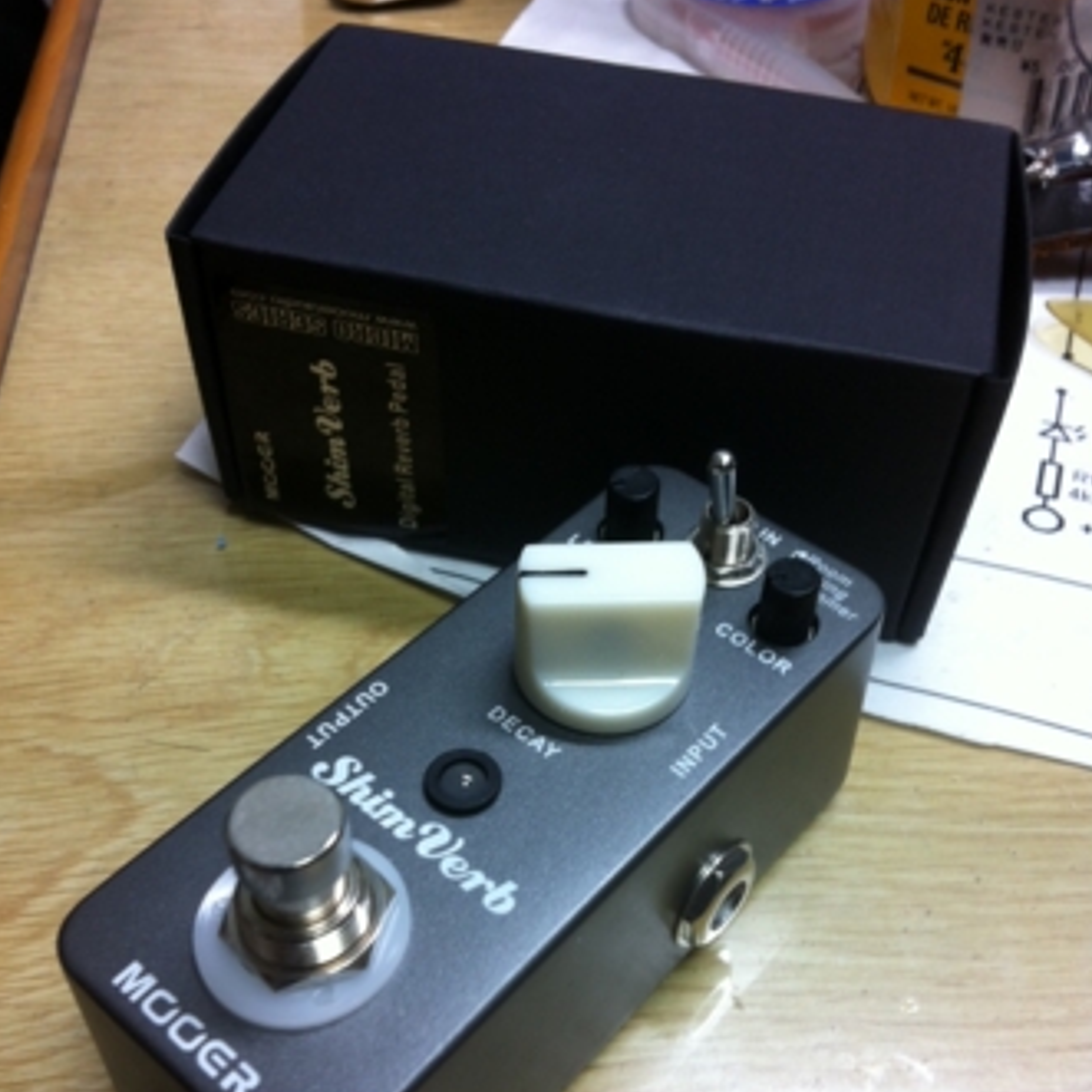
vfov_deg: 39.8
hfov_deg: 40.0
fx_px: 1499
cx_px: 548
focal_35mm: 42
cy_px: 683
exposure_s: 1/24
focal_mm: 3.85
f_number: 2.8
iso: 80
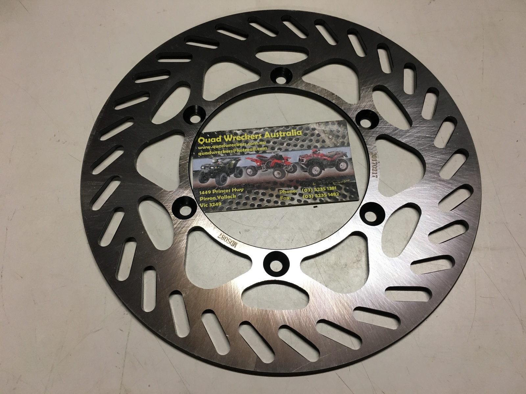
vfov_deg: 48.2
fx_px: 441
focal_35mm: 29
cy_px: 197
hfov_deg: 61.7
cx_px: 263
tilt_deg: -66.9
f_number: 2.2
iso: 125
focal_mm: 4.15
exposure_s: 1/33
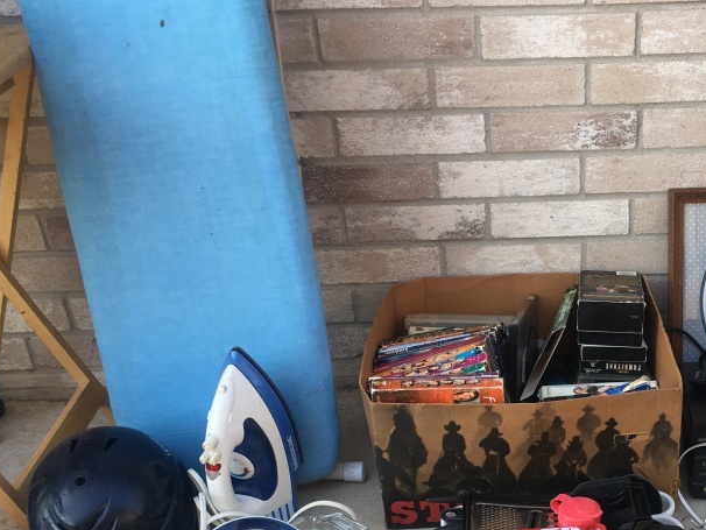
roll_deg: +2.3
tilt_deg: -32.3
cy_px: 419
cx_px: 550
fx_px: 1000
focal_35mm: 49
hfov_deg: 37.7
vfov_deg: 29.1
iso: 32
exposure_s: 1/120
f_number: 2.2
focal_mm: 4.15
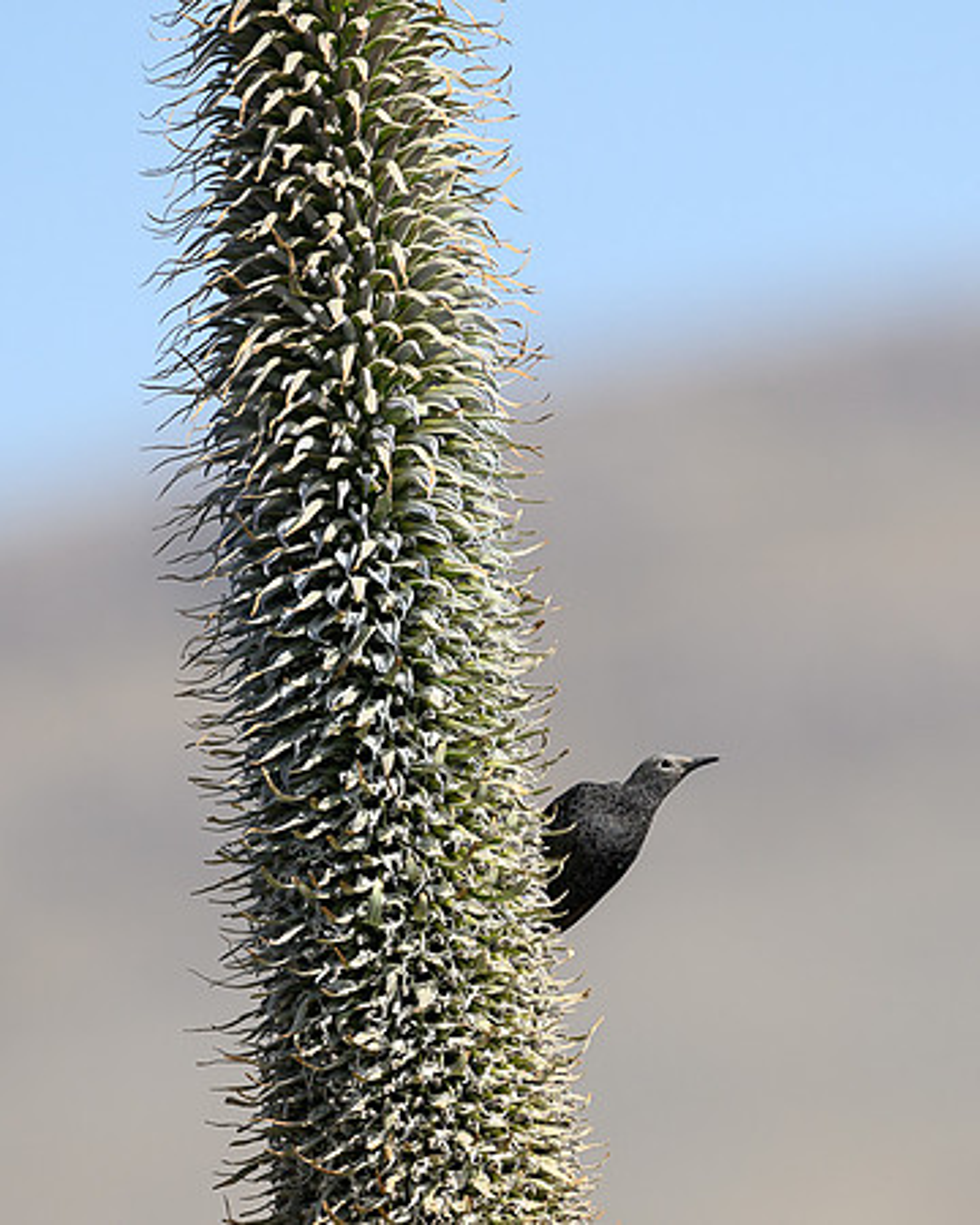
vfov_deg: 1.8
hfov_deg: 1.4
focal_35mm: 1100
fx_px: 39870
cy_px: 800
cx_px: 657
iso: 200
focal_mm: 560
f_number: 5
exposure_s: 1/2000
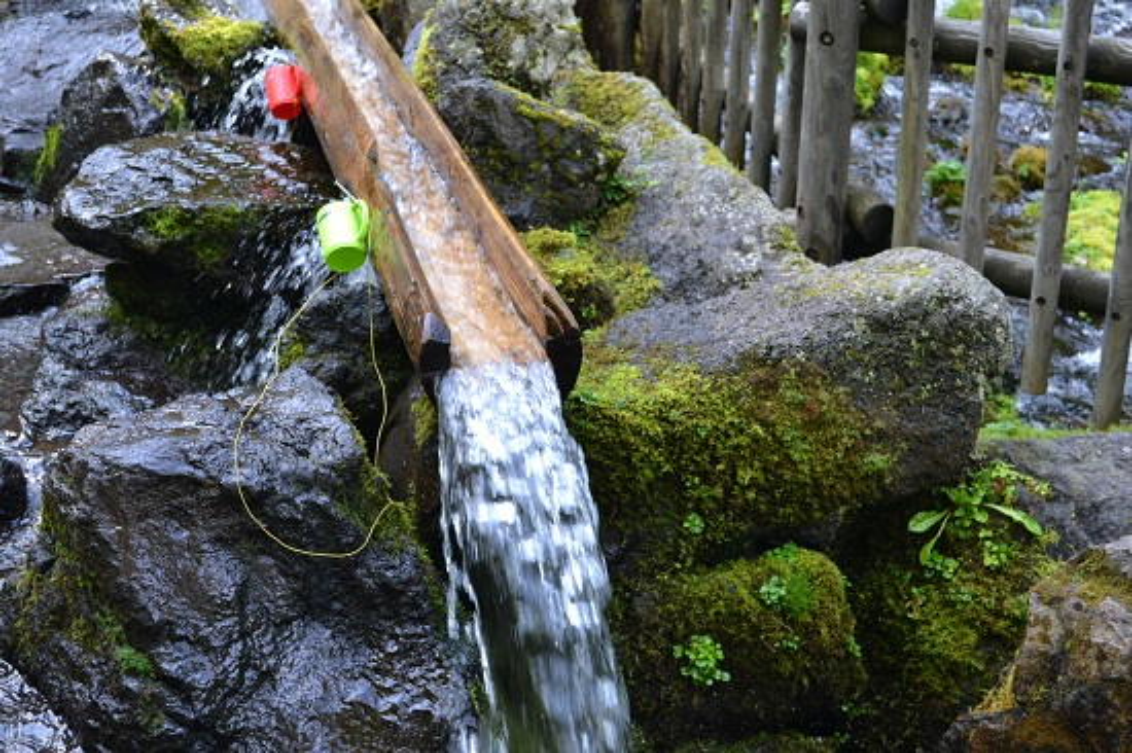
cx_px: 566
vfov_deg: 26.5
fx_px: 1603
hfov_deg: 38.9
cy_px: 376
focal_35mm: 51
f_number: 5
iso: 400
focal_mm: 34
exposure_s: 1/100
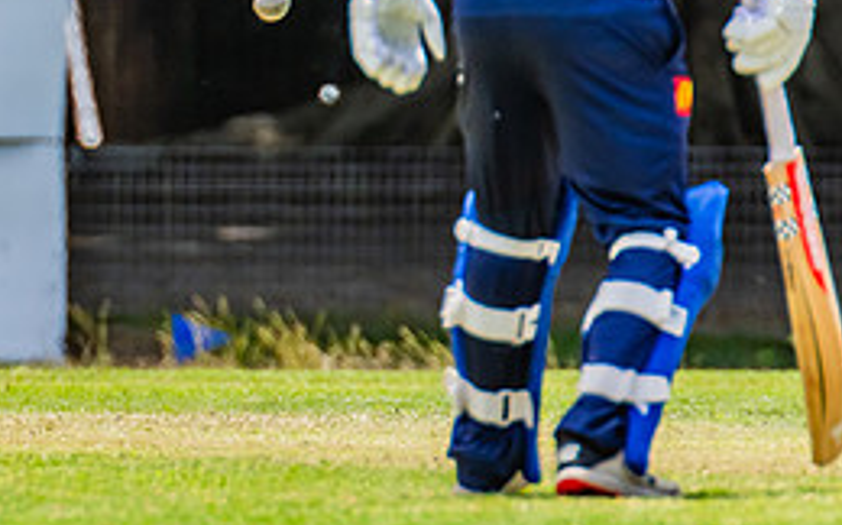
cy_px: 72
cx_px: -211
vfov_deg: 0.8
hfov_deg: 1.3
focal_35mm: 1676
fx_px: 38426
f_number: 9
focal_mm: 600
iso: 800
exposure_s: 1/1250
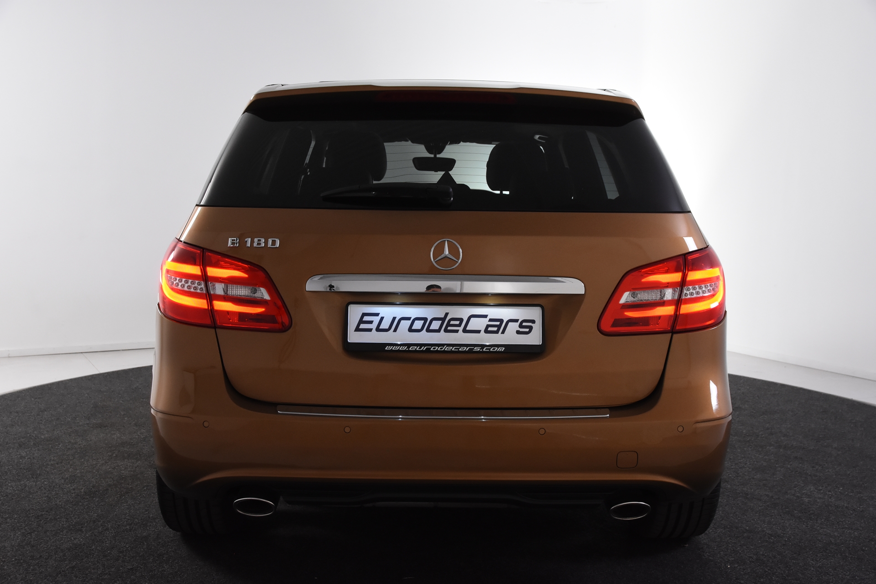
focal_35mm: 39
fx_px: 949
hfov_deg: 49.6
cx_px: 438
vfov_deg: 34.2
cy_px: 292
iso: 1600
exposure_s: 1/60
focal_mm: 26
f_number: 6.3
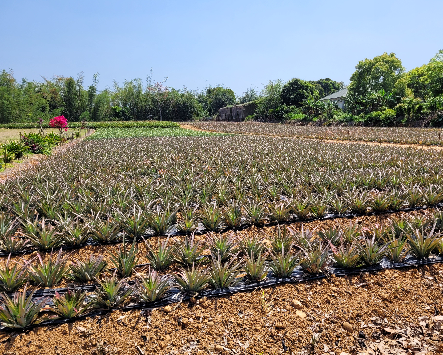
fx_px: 367
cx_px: 231
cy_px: 181
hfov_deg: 62.2
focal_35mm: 28
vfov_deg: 51.5
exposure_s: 1/2210
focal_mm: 5.4
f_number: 1.8
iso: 40
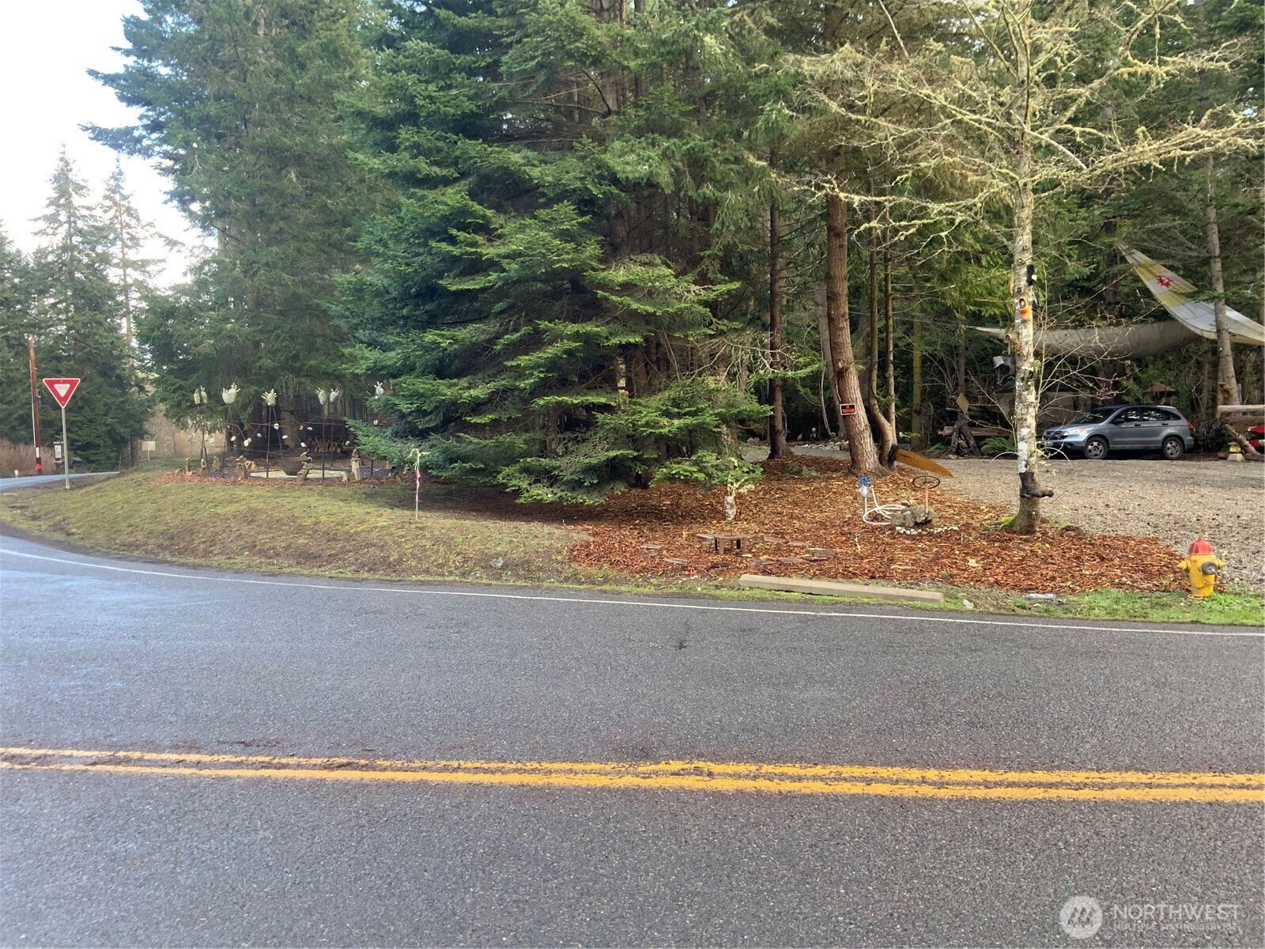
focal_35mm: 29
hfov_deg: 61.7
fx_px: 1060
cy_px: 474
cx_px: 632
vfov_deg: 48.2
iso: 64
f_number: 1.8
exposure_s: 1/84
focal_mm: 3
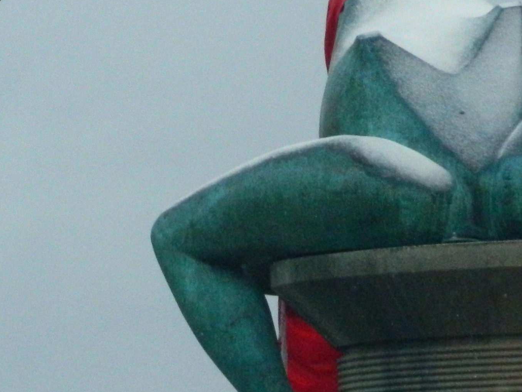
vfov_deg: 1.4
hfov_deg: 1.9
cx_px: 5
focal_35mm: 1062
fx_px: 16013
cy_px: 80
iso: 400
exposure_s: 1/500
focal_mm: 59.7
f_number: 5.6
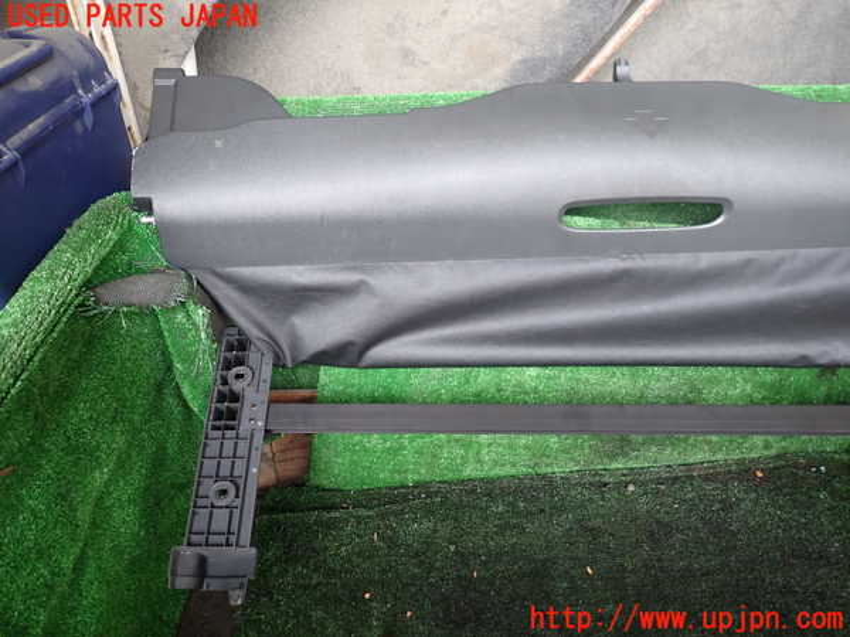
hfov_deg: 69.4
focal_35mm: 25
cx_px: 425
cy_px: 318
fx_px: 614
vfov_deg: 54.9
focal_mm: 4.5
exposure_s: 1/60
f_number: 2
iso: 160
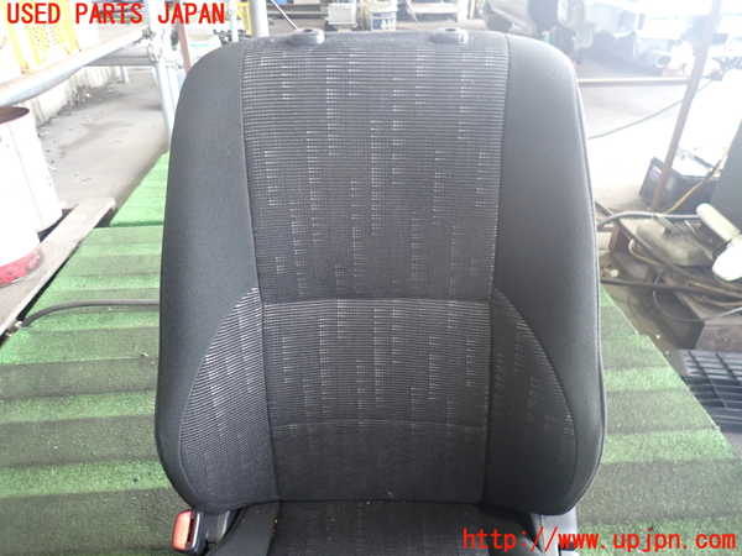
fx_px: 536
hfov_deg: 69.4
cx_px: 371
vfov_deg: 54.9
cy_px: 278
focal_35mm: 25
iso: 320
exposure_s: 1/30
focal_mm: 4.5
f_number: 2
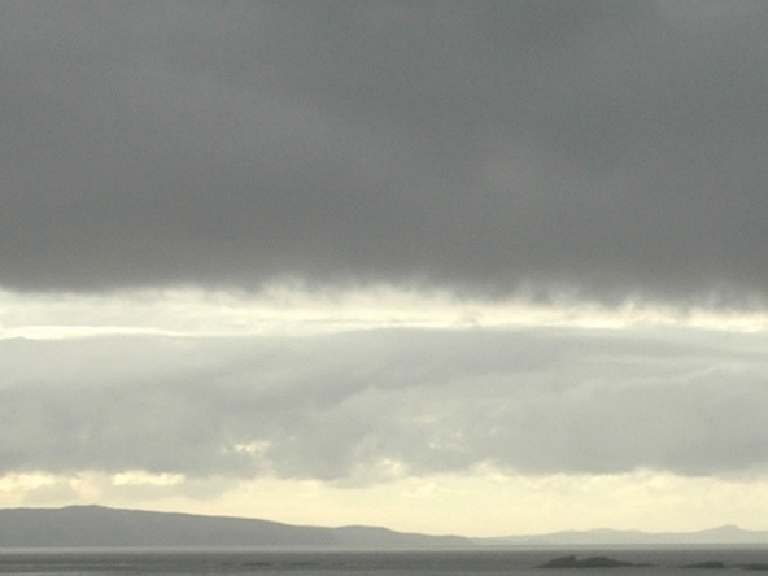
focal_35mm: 146
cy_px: 510
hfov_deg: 13.1
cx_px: 974
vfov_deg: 10.1
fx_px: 3239
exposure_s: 1/200
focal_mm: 24
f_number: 7.1
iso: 200
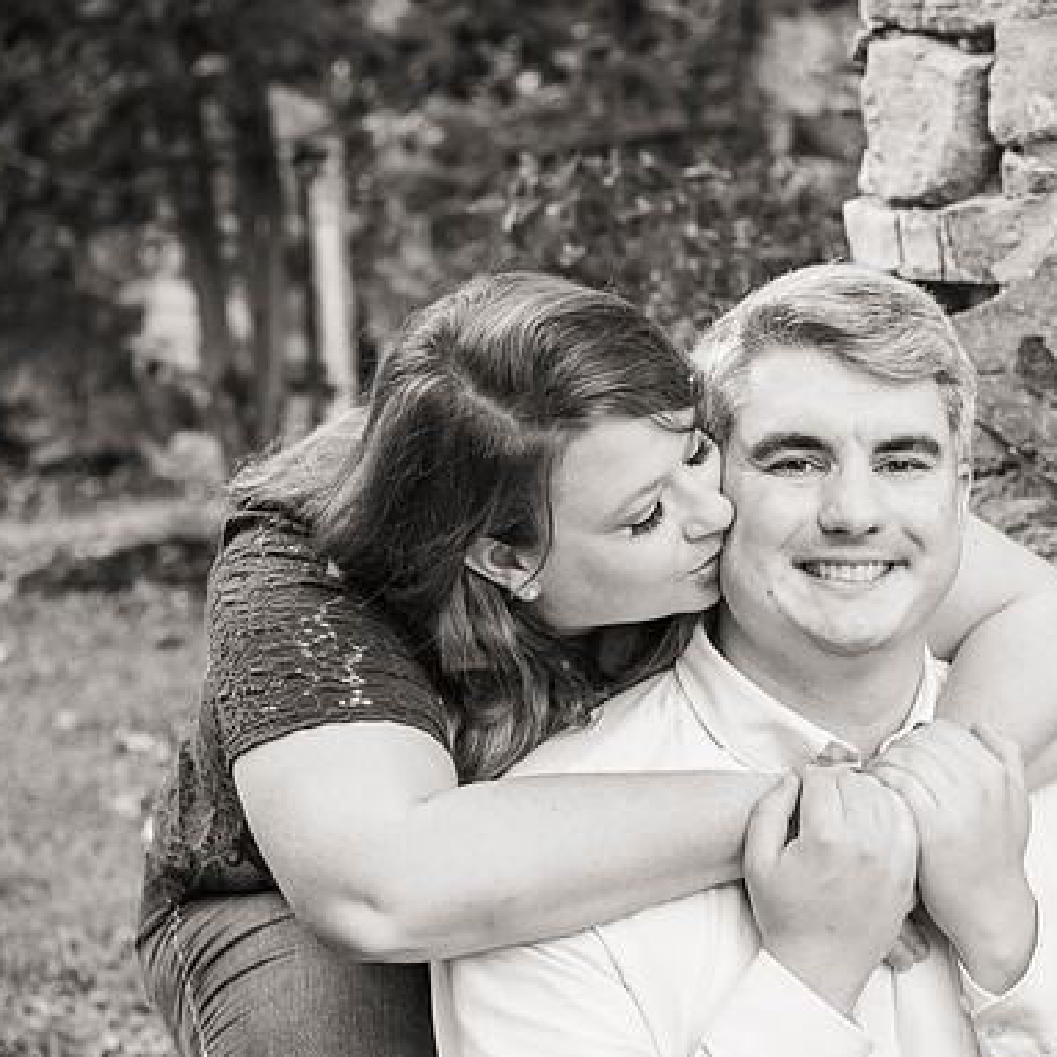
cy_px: 528
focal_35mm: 90
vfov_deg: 19.3
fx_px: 3109
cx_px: 720
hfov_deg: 19.2
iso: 1600
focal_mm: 70
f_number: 4.5
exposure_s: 1/60
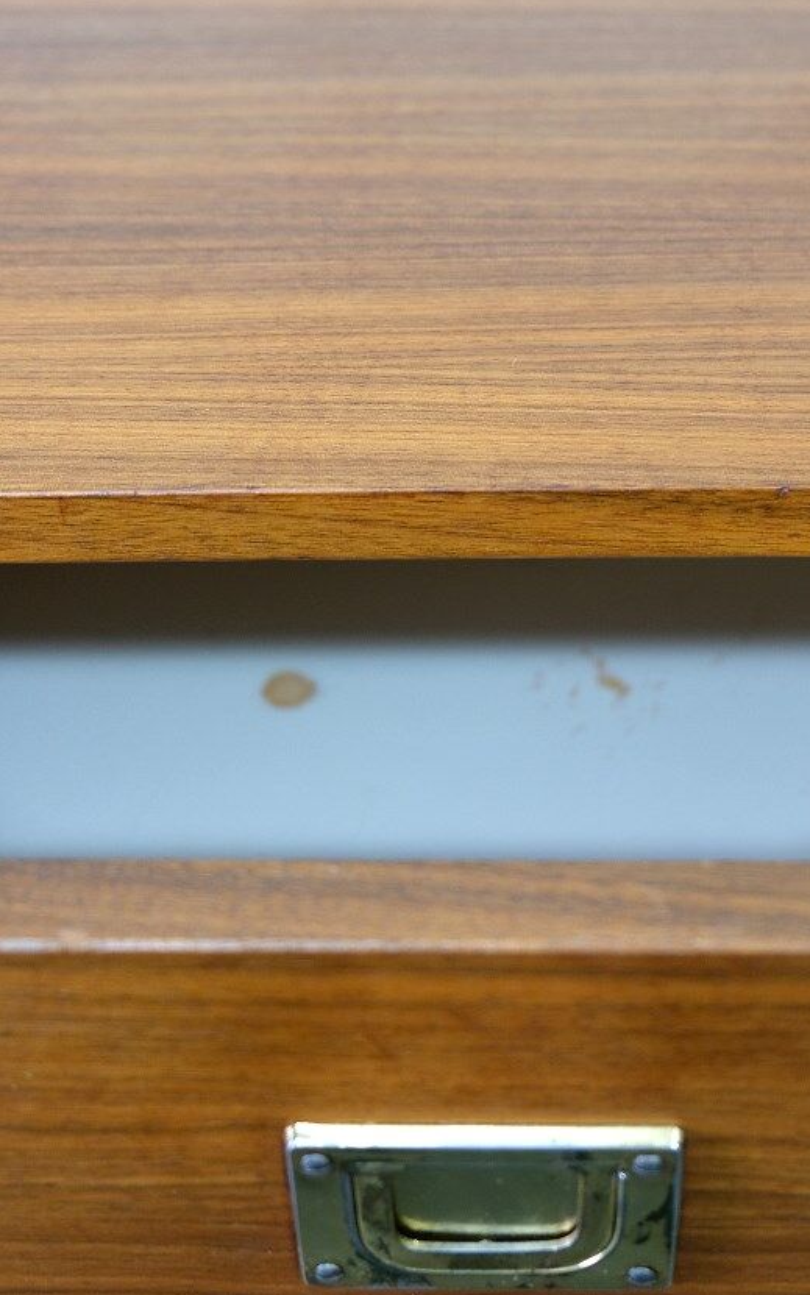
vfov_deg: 40.3
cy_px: 643
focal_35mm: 50
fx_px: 1765
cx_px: 492
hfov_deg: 25.8
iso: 800
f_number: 3.2
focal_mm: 21.4
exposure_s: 1/30
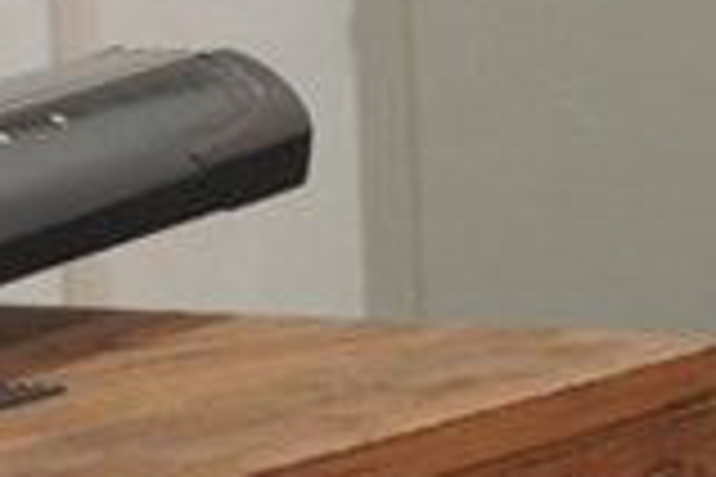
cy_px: -308
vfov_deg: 3.2
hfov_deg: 4.7
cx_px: -1049
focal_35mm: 431
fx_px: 8562
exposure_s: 1/160
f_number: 5.6
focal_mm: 57
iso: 2000
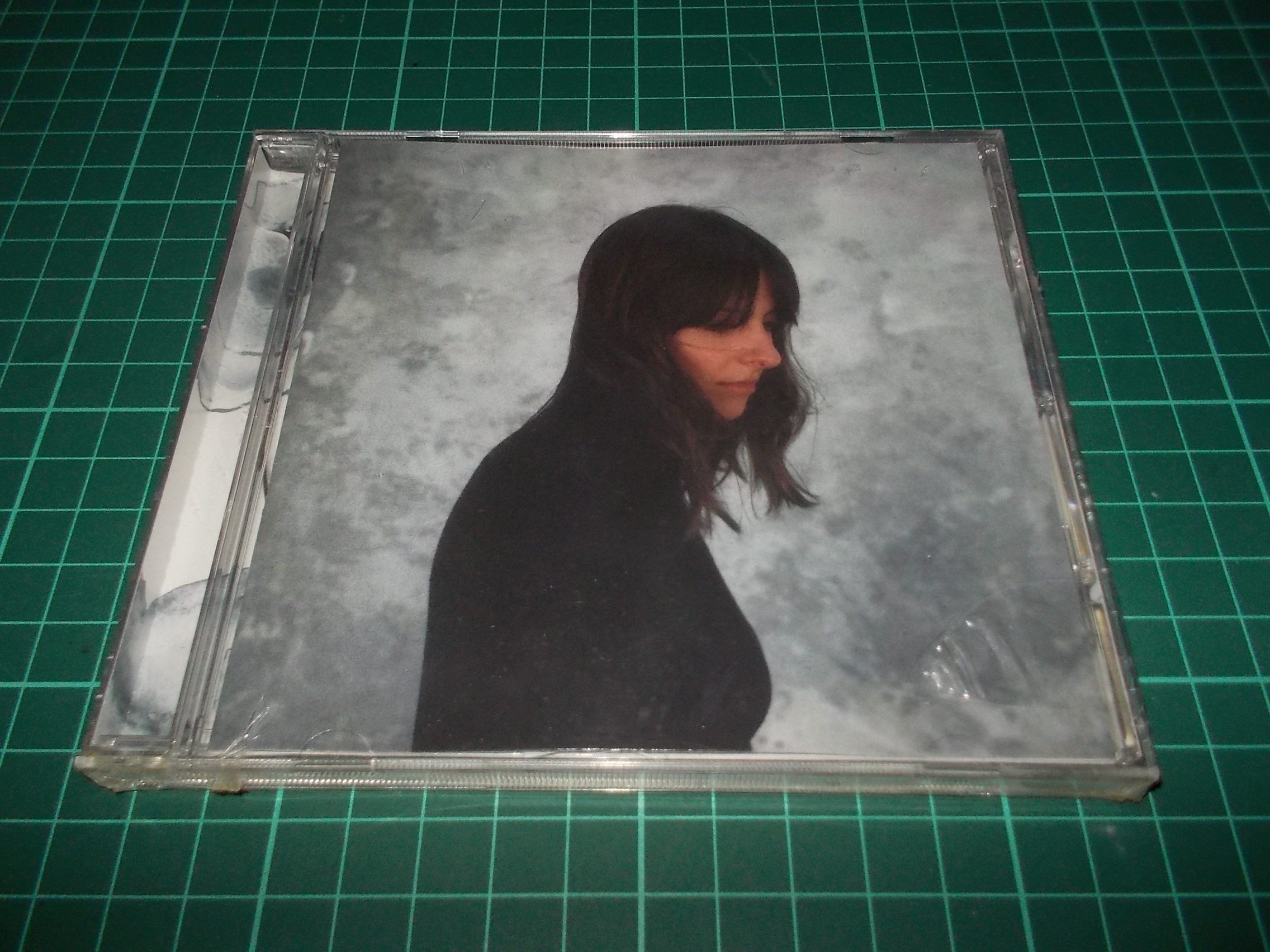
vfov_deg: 48.2
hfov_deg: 61.7
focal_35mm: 29
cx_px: 635
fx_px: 1064
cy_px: 476
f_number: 3.3
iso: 200
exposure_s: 1/30
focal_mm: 4.1
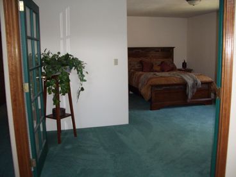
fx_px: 239
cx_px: 118
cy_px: 88
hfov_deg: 52.6
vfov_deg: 40.7
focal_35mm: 35
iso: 200
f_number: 2.6
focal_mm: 5.8
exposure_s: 1/60
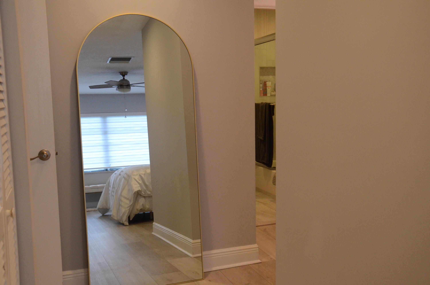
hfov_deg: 53.2
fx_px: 429
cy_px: 142
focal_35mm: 36
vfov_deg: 36.7
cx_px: 215
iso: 2500
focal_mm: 24
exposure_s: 1/160
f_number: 6.3
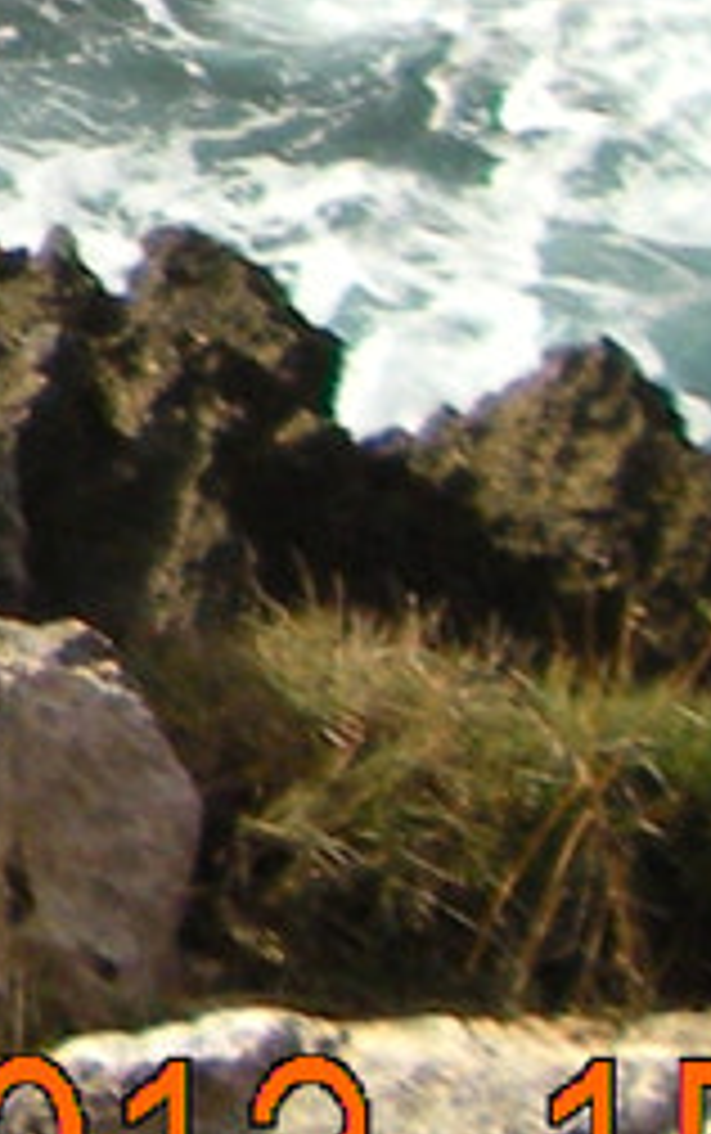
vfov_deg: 6.6
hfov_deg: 3.9
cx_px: -2804
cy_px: -1562
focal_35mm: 301
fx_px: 9311
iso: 64
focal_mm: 5.9
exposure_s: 1/600
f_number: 3.8
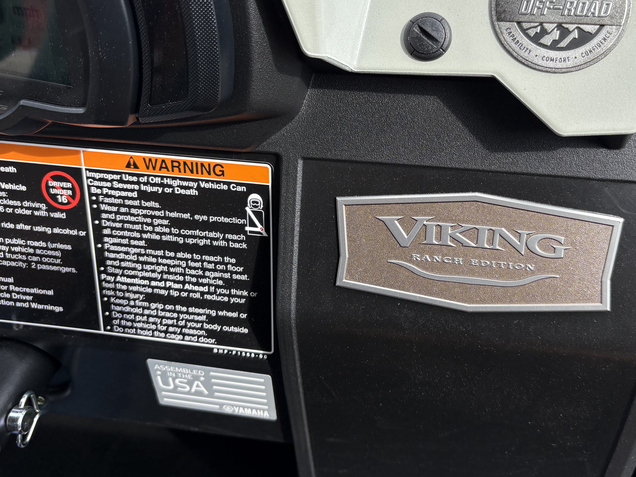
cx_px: 376
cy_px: 182
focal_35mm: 37
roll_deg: +5.1
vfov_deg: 38.4
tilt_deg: -41.4
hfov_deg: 49.9
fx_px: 680
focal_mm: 5.96
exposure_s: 1/1081
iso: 50
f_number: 1.6
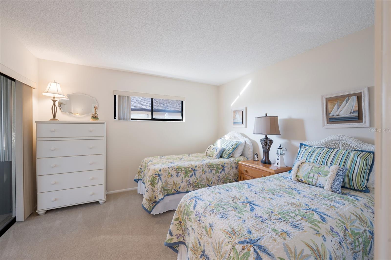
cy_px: 130
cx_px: 196
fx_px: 152
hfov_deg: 104.3
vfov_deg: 81.2
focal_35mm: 14
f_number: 8
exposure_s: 1/2
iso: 100
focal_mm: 14
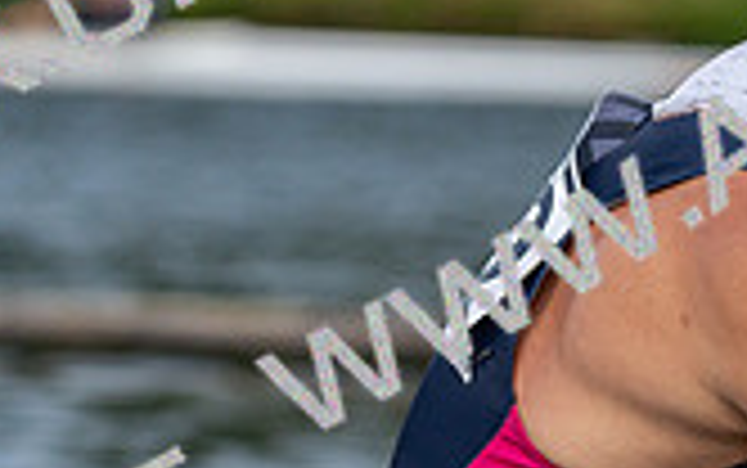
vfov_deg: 1.6
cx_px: 814
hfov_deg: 2.5
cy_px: 443
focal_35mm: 841
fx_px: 17133
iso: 400
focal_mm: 236
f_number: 5.6
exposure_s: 1/1600
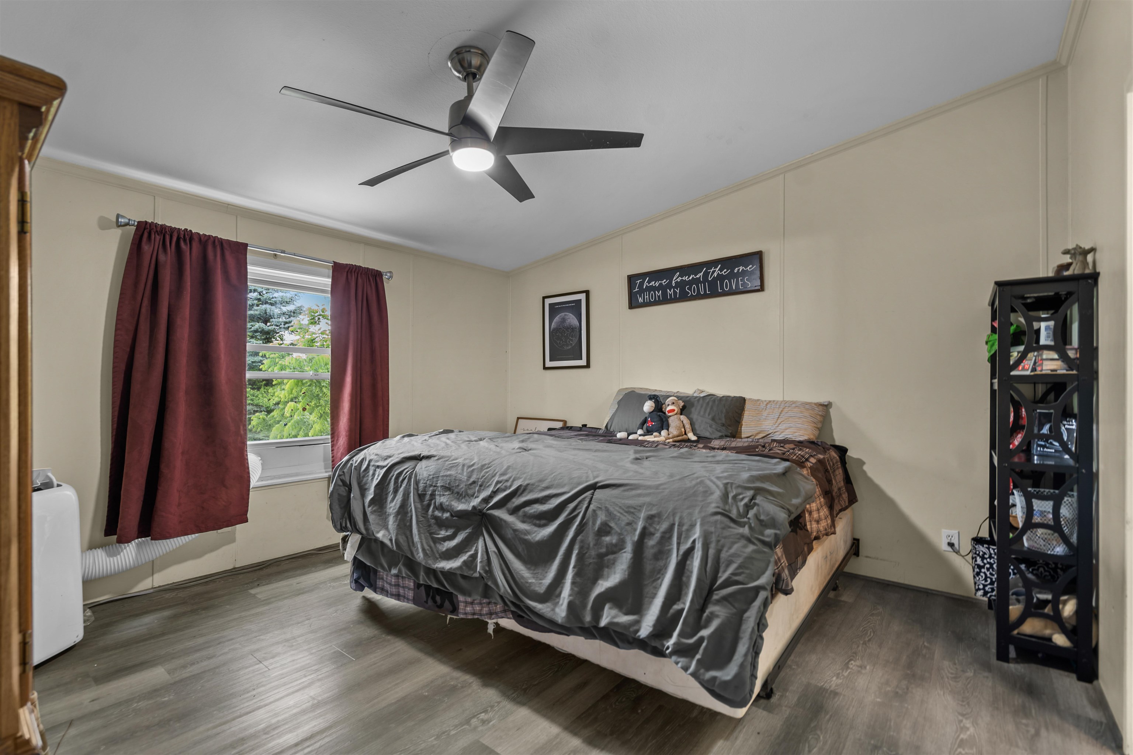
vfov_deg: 73.7
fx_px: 504
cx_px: 566
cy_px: 378
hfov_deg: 96.7
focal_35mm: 16
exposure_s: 1.6
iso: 100
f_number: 4.5
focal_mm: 16
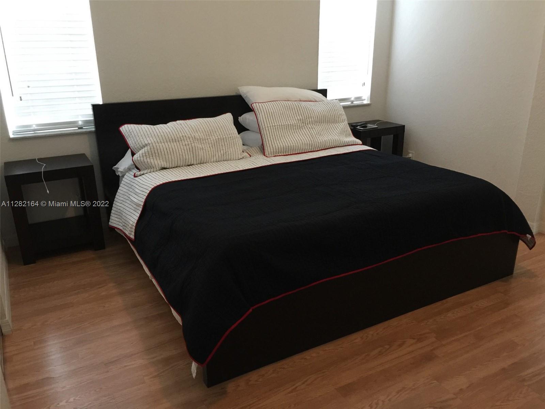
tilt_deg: -20.5
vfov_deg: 48.2
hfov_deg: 61.7
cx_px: 272
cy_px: 204
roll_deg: -0.1
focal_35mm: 29
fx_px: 457
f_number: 2.2
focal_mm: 4.15
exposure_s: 1/10
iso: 125
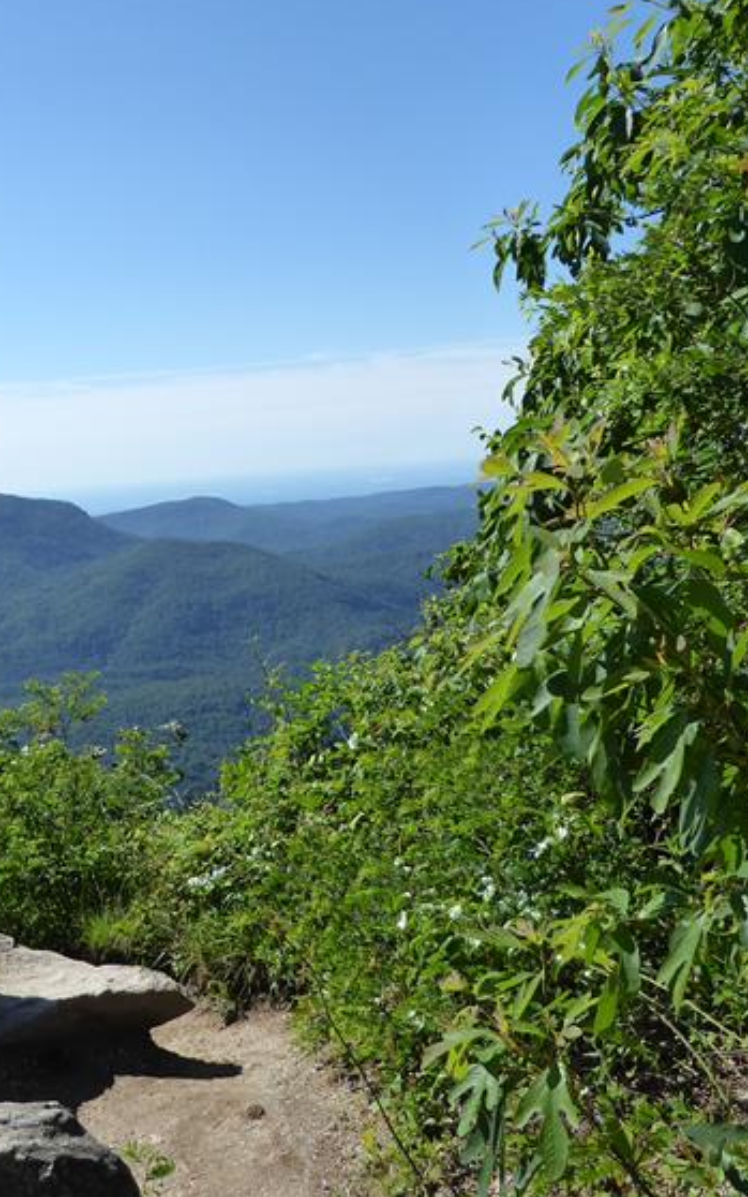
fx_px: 1239
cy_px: 611
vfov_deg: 51.5
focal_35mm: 38
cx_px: 73
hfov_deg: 32.0
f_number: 3.3
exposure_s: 1/1300
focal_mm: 4.3
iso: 160
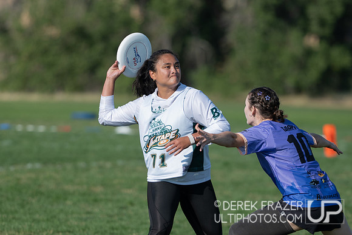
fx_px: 3440
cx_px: 190
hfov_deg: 5.9
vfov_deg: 3.9
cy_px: 155
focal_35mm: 352
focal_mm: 200
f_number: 2.8
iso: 220
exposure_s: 1/5000
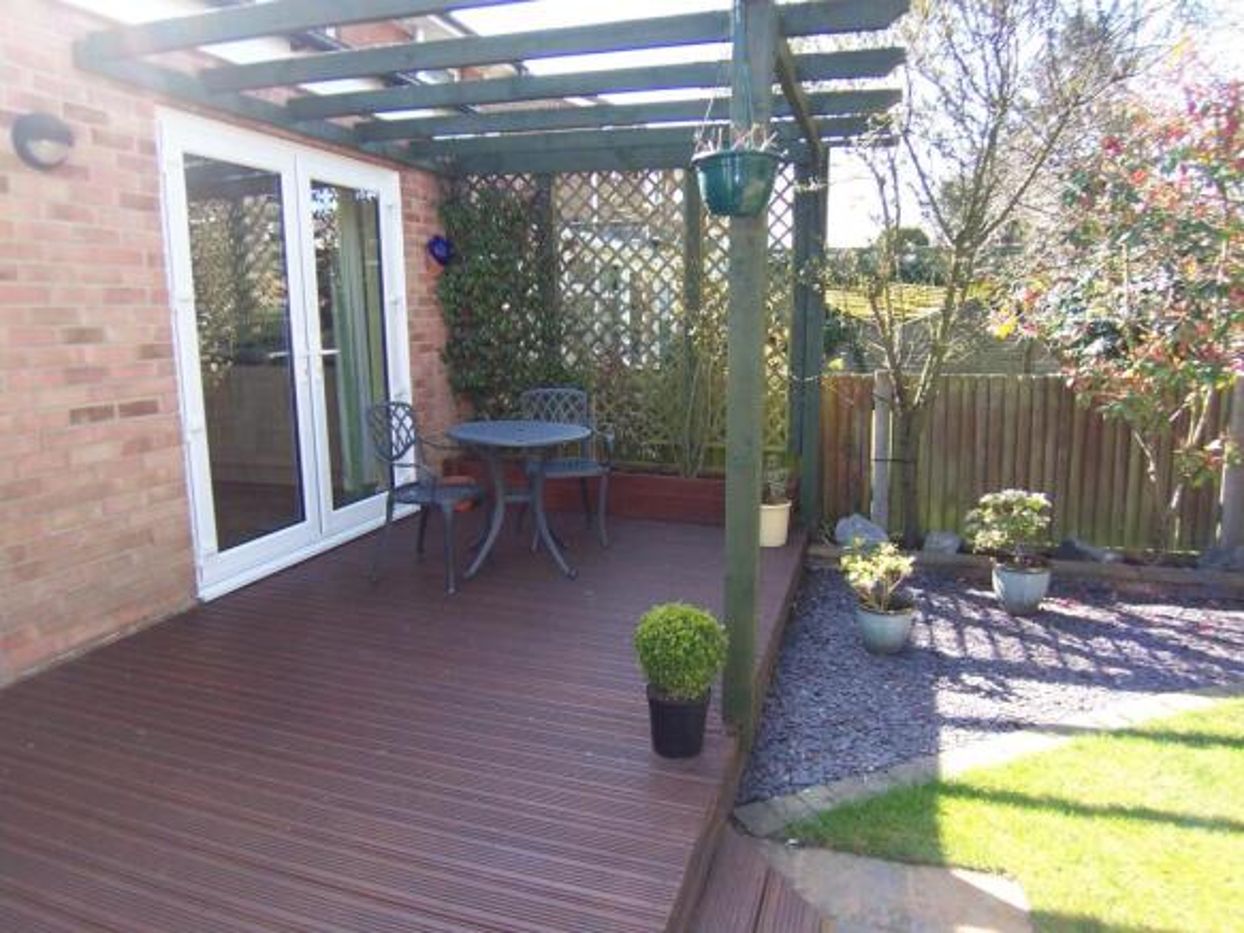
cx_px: 622
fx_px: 826
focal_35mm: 23
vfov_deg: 58.9
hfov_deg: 73.9
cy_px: 466
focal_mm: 3.8
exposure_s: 1/100
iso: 64
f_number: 2.8
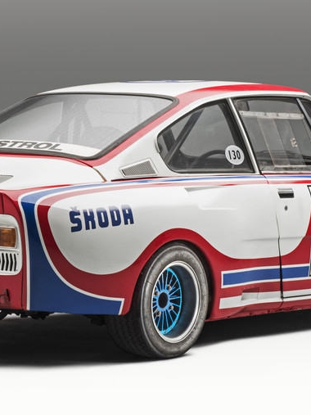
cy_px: 130
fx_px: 1690
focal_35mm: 141
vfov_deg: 14.0
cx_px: 139
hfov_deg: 10.5
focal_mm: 62
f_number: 16
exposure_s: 1.6
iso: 100
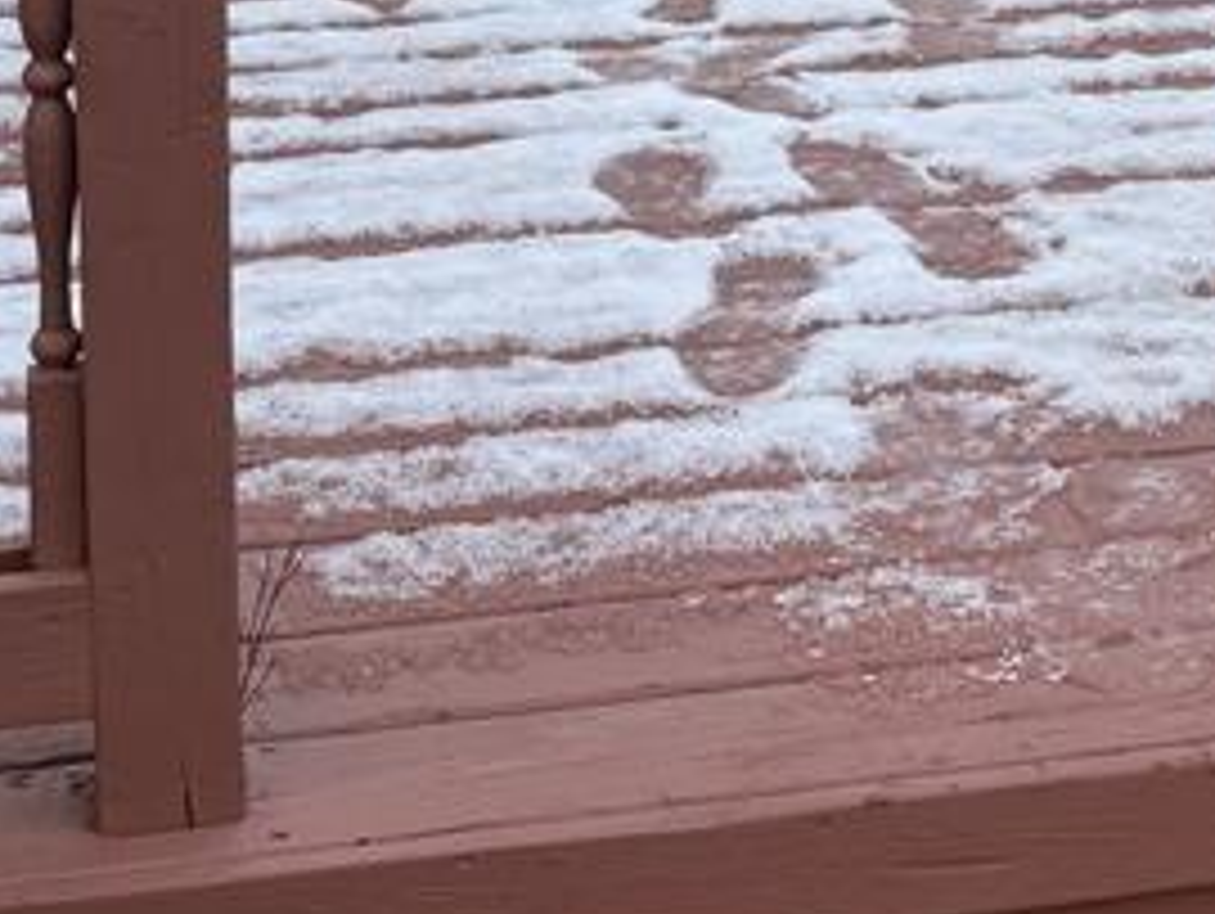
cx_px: 850
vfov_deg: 15.2
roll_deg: +0.0
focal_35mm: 91
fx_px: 3197
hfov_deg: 21.4
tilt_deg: -9.8
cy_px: -392
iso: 80
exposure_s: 1/1553
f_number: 1.78
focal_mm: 6.76
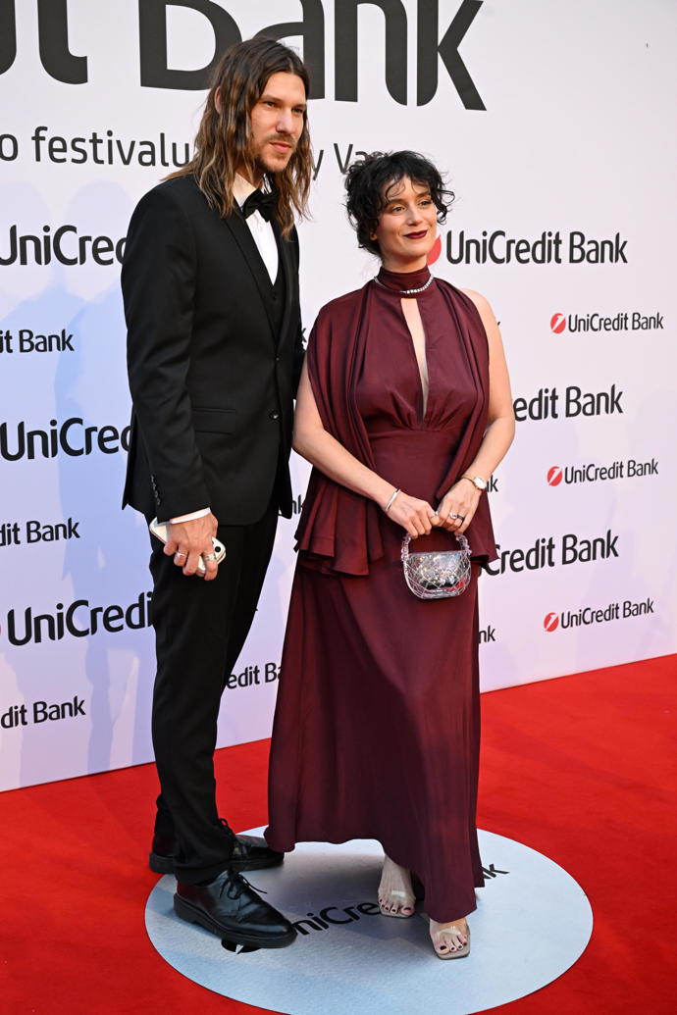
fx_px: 1382
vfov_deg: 40.3
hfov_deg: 27.5
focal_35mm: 49
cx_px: 338
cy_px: 508
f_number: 5
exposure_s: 1/500
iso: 2500
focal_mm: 49
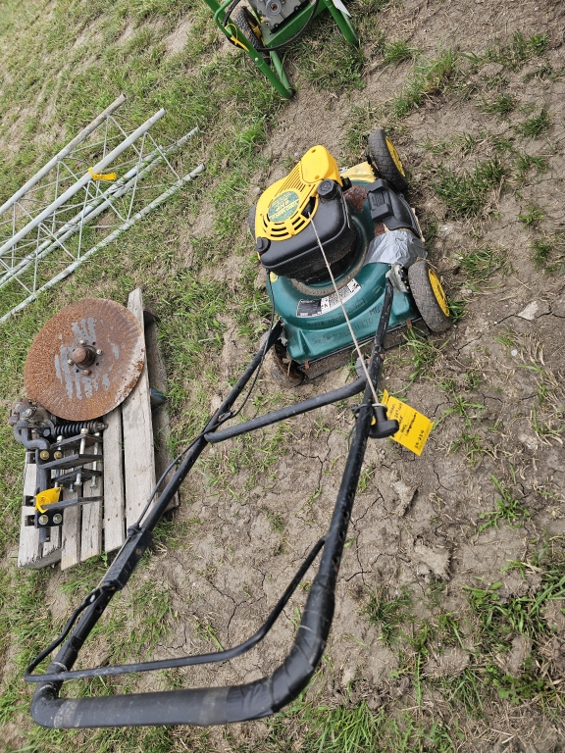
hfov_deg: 58.9
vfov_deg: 73.9
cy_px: 376
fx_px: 501
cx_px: 282
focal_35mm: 23
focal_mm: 6.3
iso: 12
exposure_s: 1/180
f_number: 1.7
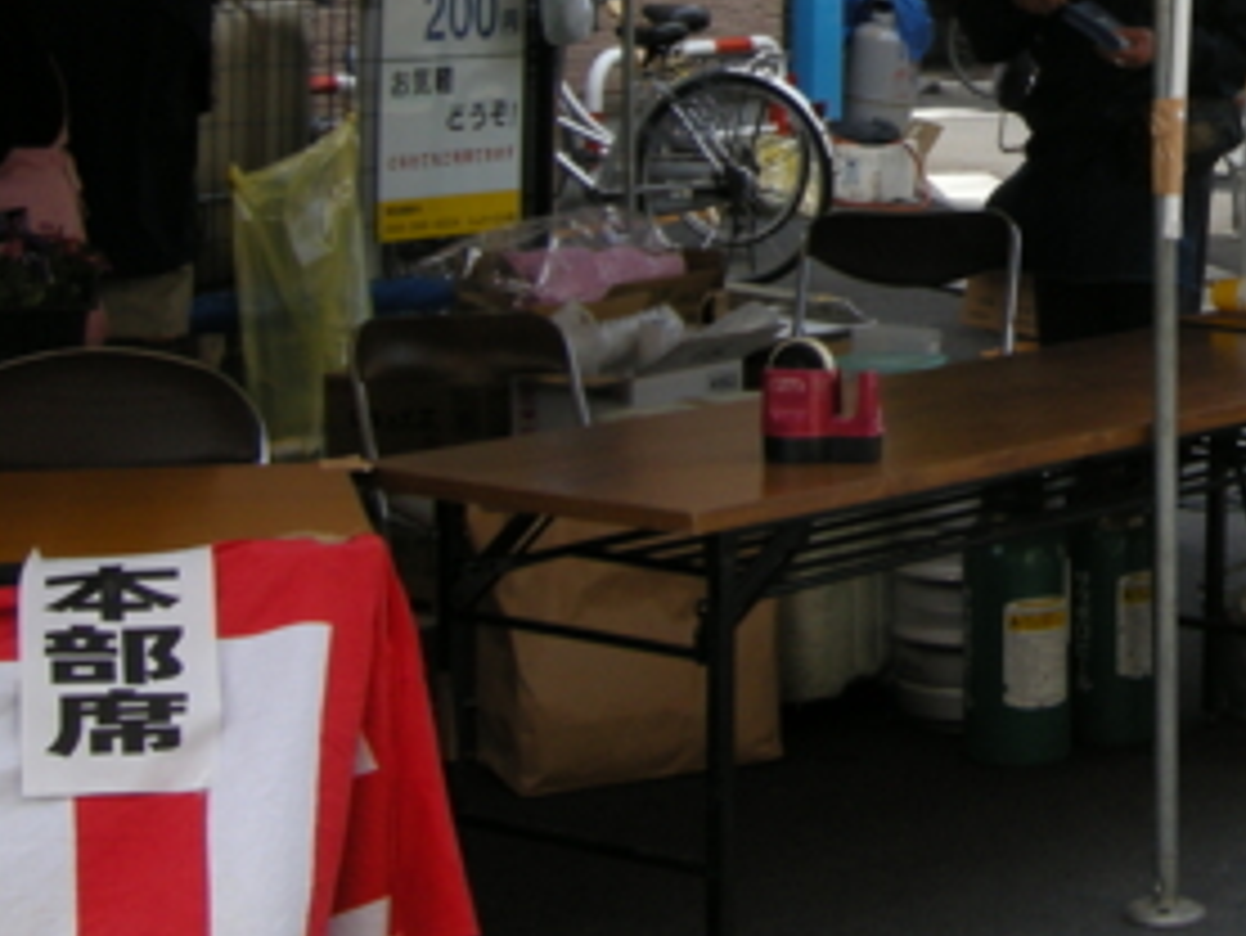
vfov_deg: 14.4
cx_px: 1489
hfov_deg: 18.4
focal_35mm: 101
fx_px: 3637
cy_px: -58
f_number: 4.3
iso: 64
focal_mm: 7.5
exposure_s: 1/170
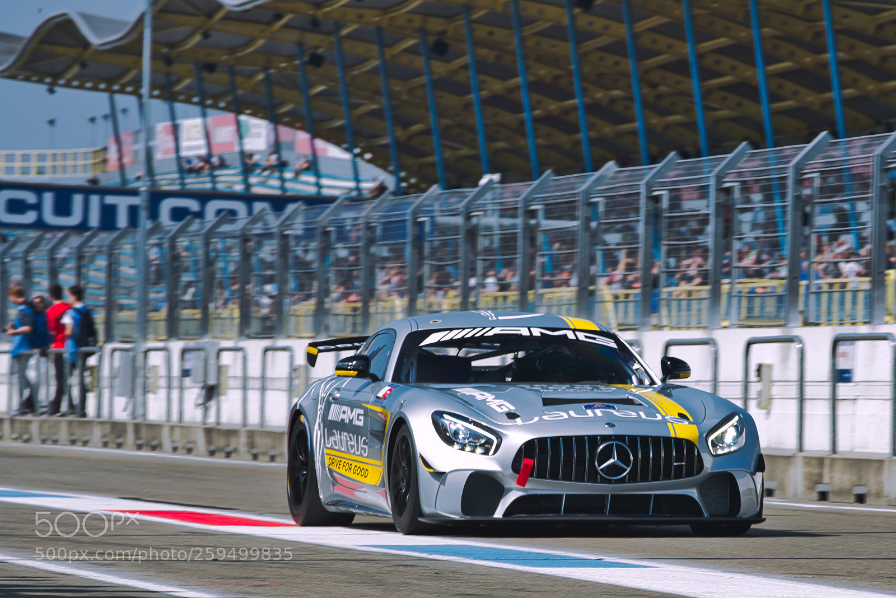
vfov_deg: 6.9
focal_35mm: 200
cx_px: 448
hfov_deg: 10.3
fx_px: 4979
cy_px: 299
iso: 100
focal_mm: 200
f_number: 9
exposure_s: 1/60
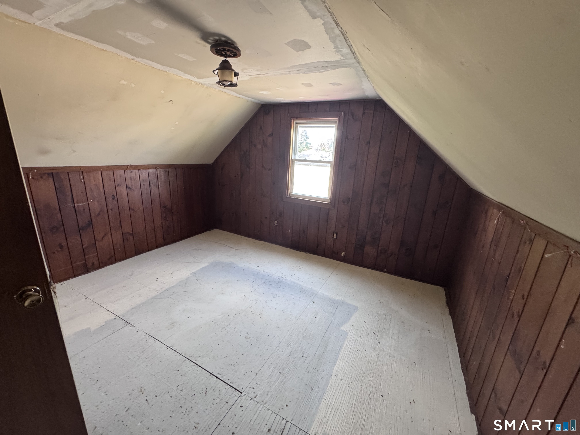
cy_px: 218
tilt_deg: -15.0
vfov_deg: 85.7
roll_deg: -1.5
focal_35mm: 14
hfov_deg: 102.1
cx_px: 290
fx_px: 235
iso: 400
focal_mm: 2.22
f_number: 2.2
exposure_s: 1/60
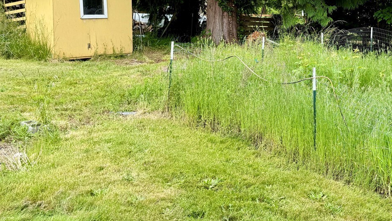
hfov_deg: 44.9
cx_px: 293
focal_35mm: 44
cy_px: 52
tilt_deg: -2.6
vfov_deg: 26.7
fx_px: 457
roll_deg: +2.2
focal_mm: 6.76
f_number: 1.78
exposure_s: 1/1005
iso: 80
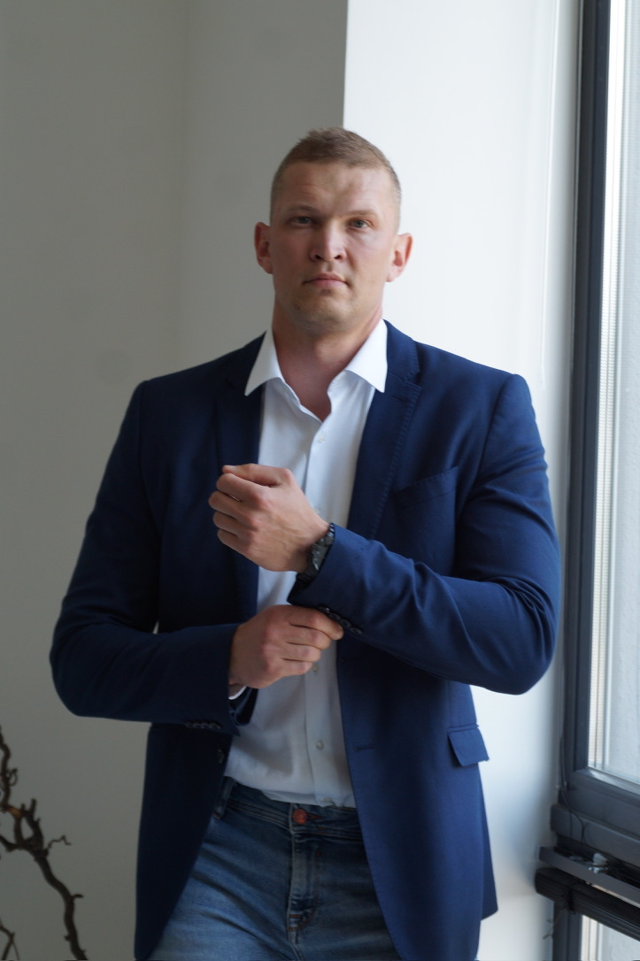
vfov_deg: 19.5
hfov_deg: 13.0
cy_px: 480
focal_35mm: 105
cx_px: 320
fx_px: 2802
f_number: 4
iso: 250
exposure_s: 1/125
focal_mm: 70
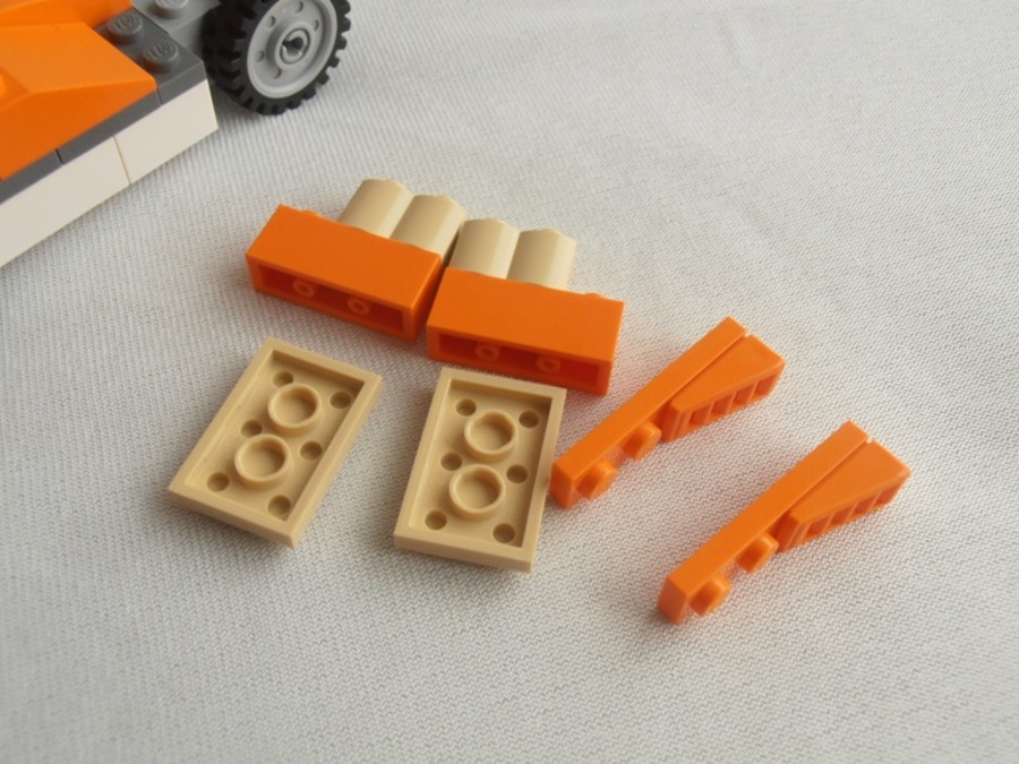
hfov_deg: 50.1
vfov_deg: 38.7
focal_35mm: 37
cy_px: 382
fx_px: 1089
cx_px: 510
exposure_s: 1/40
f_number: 3.9
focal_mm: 6.61
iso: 125
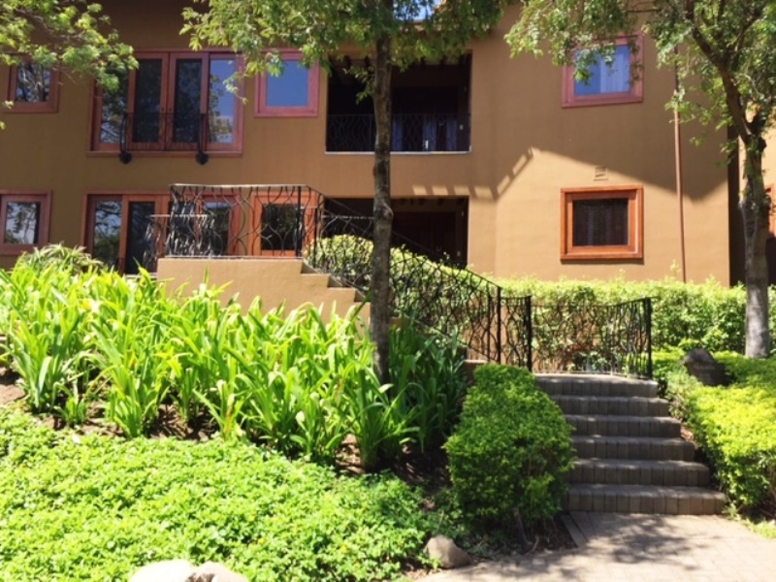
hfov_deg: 61.7
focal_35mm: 29
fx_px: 650
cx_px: 388
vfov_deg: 48.2
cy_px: 291
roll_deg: -3.1
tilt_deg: +1.8
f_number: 2.2
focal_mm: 4.15
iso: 32
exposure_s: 1/659
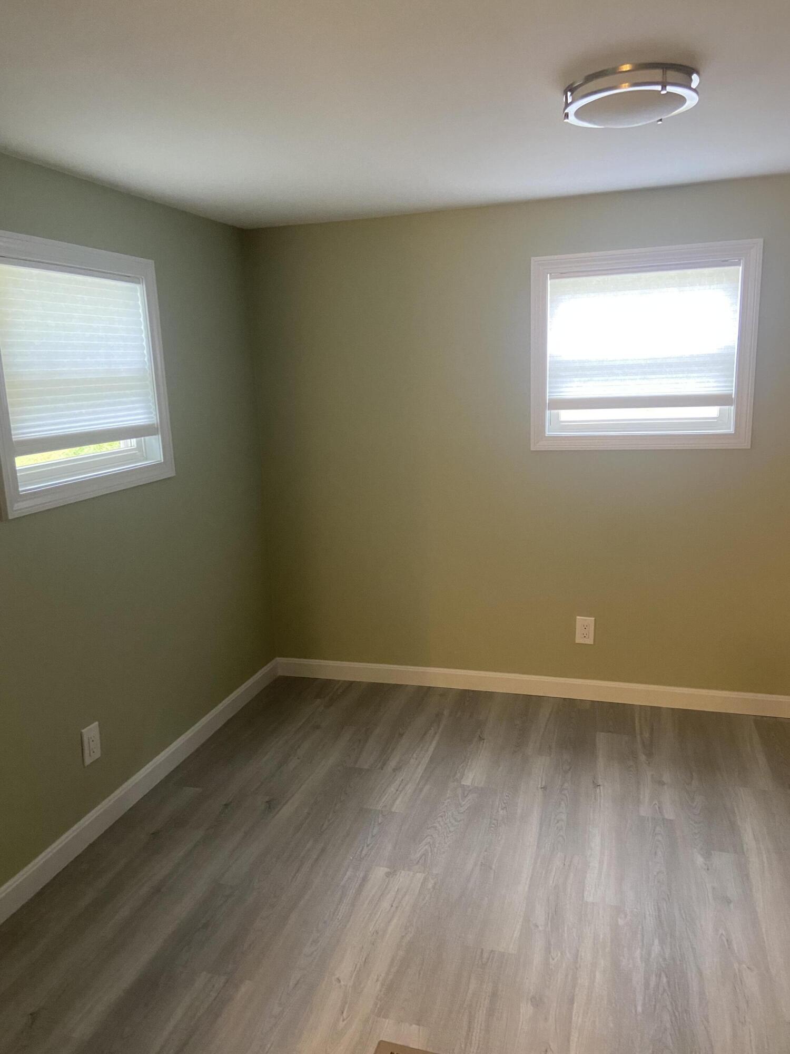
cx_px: 395
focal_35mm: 26
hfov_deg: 53.1
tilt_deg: -10.9
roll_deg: +2.5
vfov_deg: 67.3
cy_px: 527
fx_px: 791
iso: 320
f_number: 1.8
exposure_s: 1/60
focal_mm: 4.25
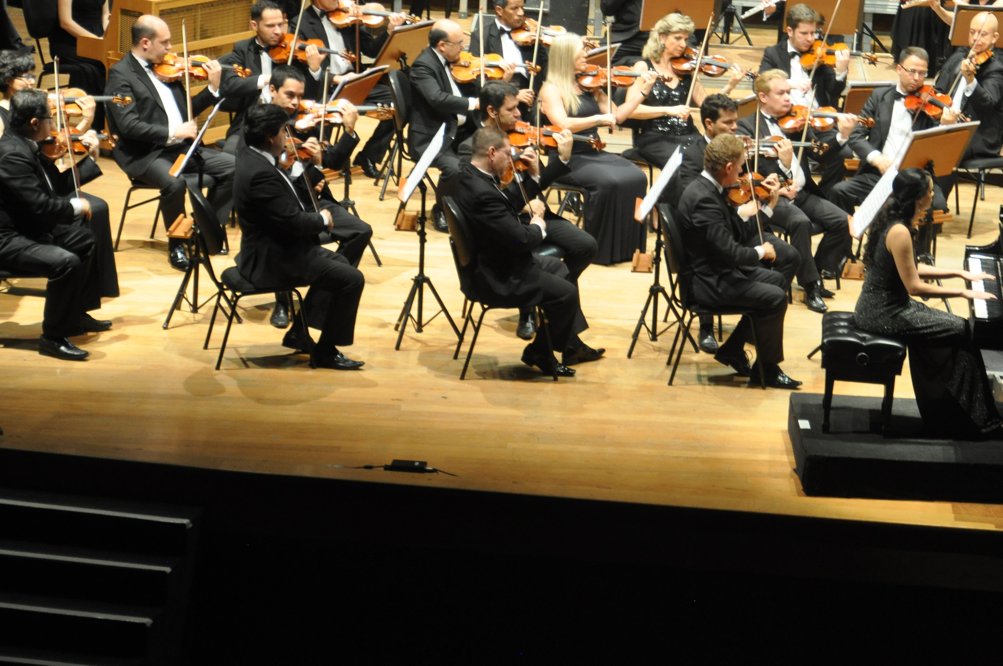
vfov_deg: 9.3
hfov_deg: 13.9
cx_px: 713
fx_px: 4090
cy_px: 181
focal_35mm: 147
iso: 800
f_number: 5.3
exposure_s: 1/15
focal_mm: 66
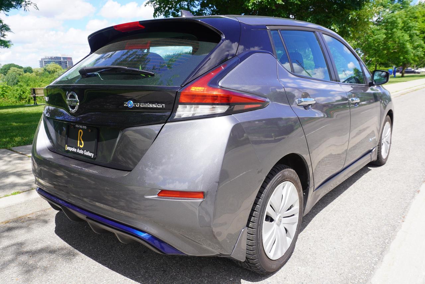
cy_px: 142
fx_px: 337
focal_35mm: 28
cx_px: 212
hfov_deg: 64.5
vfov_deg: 45.7
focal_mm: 19
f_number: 8
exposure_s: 1/125
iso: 100
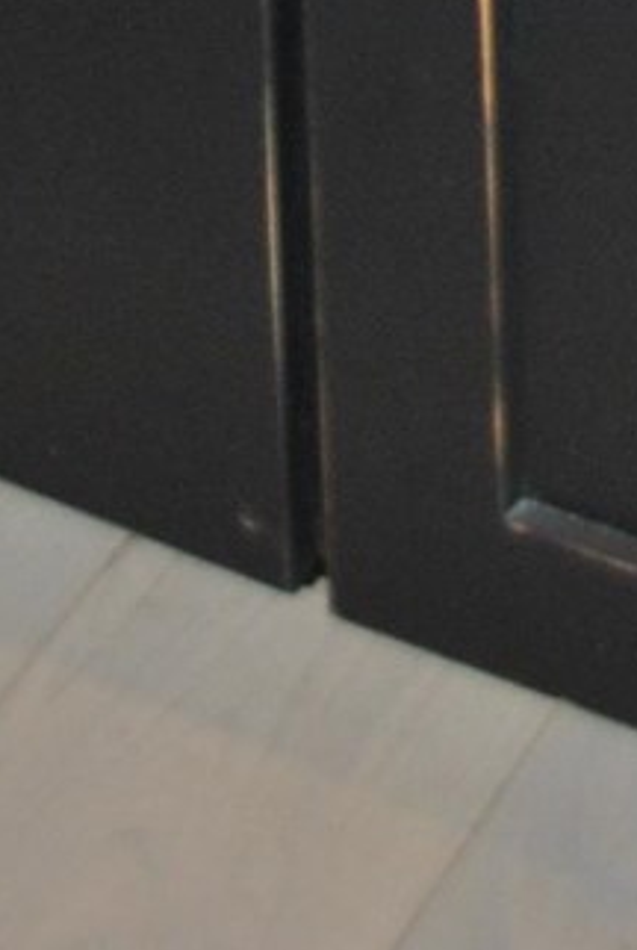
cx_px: 522
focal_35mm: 193
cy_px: -2378
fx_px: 5100
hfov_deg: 7.1
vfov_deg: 8.1
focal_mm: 18
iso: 200
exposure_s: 1/60
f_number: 3.5
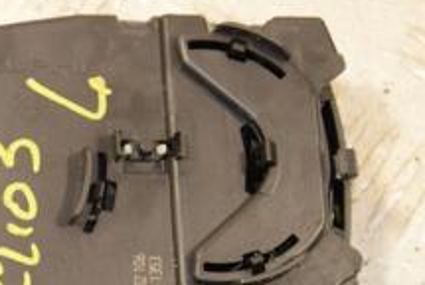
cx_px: -20
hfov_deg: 9.7
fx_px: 2471
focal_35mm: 209
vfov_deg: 6.6
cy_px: 239
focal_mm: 50
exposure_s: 1/200
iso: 800
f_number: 7.1
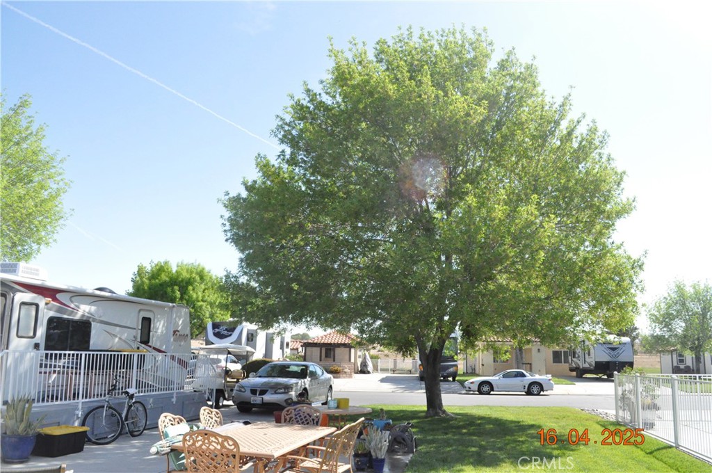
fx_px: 533
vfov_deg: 47.8
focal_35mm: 27
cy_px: 236
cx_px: 356
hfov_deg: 67.4
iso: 3200
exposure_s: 1/4000
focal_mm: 18
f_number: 7.1
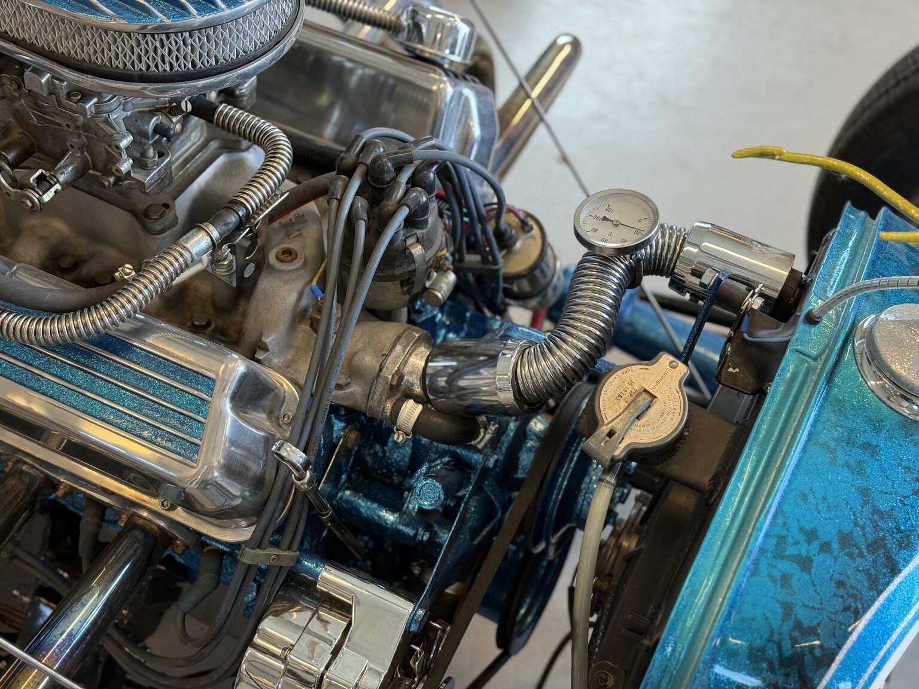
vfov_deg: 30.3
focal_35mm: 48
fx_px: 1274
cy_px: 344
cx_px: 460
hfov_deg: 39.7
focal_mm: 6.76
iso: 80
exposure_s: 1/100
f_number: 1.78
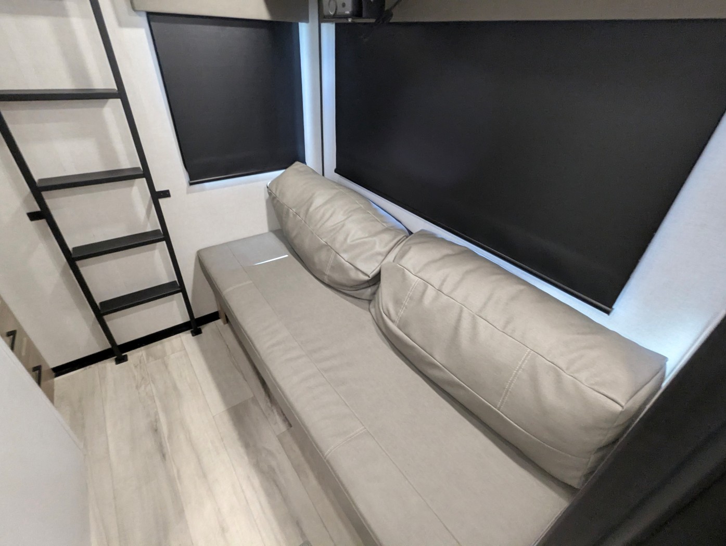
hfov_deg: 94.4
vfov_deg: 78.2
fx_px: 336
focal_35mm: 16
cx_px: 363
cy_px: 273
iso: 384
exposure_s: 1/32.4
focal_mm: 2.35
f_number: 2.2
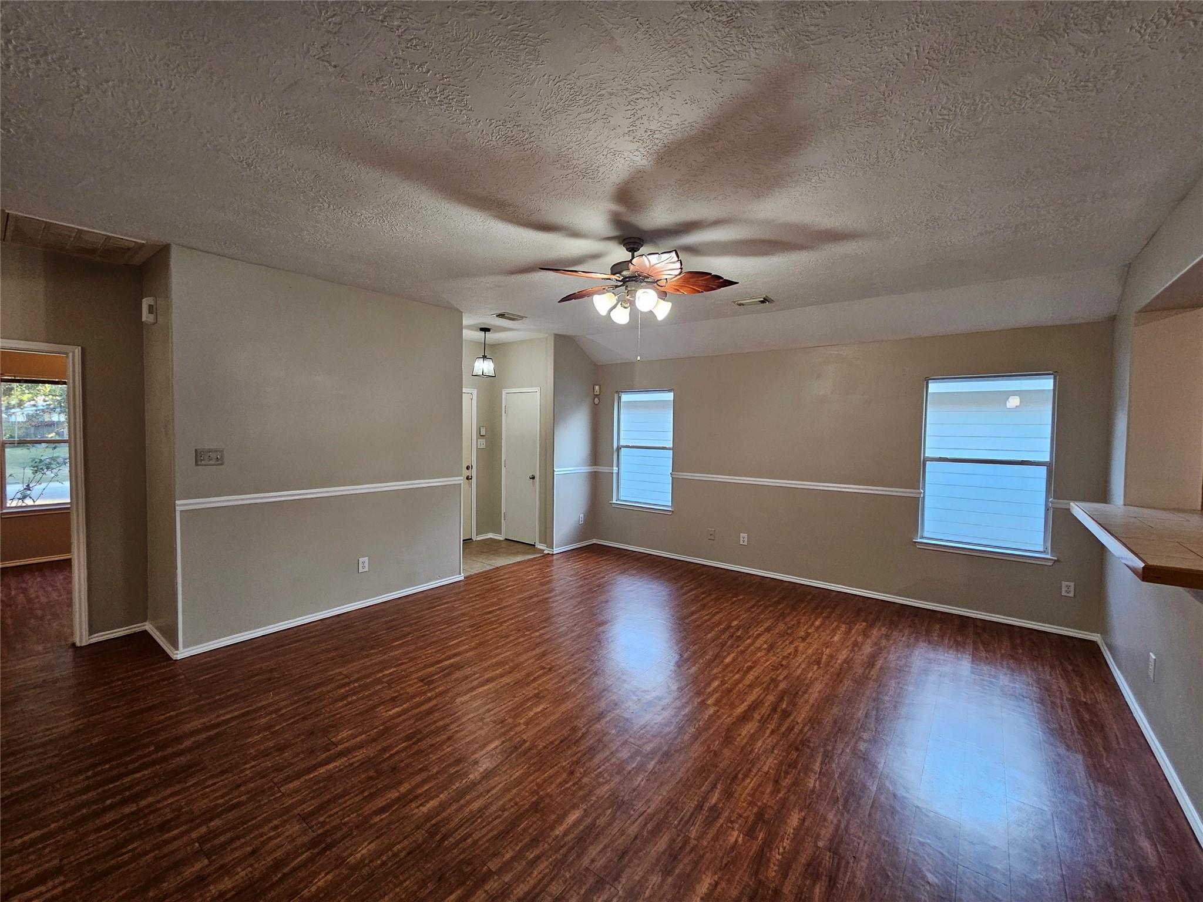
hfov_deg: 106.2
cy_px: 451
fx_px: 452
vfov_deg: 89.9
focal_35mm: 13
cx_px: 602
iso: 200
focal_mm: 2.2
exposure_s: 1/60
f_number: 2.2
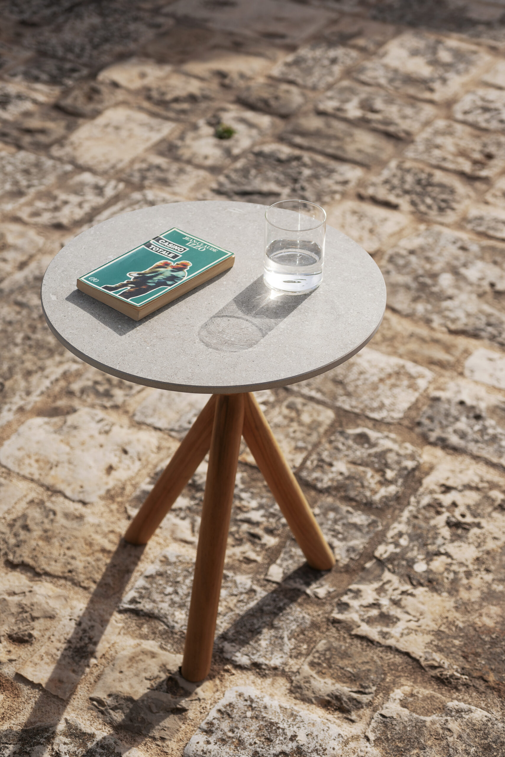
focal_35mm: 60
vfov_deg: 33.4
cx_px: 252
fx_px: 1262
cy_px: 378
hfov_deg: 22.6
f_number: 4
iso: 100
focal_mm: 60
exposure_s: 1/1600
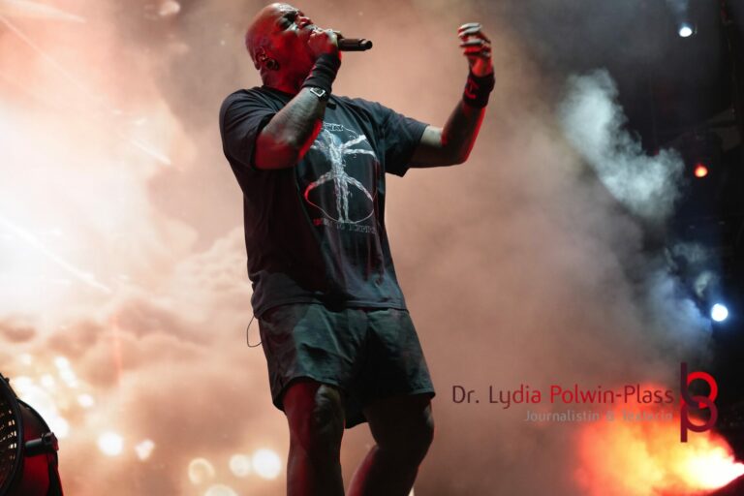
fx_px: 2418
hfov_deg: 17.5
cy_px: 248
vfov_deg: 11.7
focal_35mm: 117
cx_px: 372
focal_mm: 78
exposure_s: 1/160
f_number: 5
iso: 2500
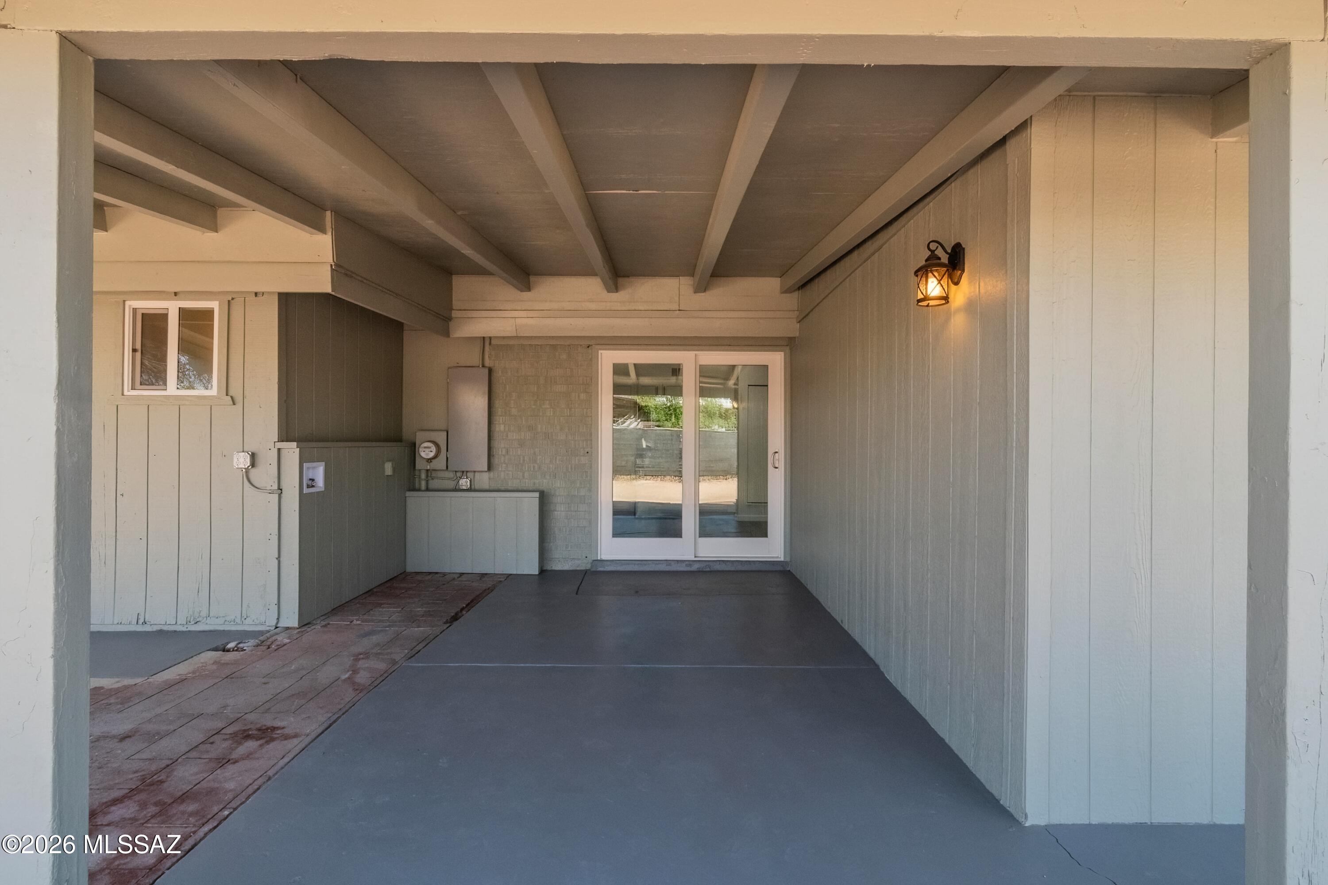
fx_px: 553
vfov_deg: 77.3
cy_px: 442
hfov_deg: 100.4
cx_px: 664
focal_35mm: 15
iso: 400
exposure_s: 1/50
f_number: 16
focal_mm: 10
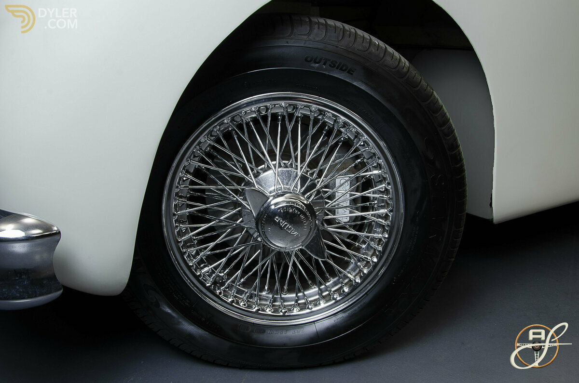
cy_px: 192
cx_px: 290
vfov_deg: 36.7
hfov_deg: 53.2
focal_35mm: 36
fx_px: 578
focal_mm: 24
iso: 200
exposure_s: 1/2.5
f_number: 13
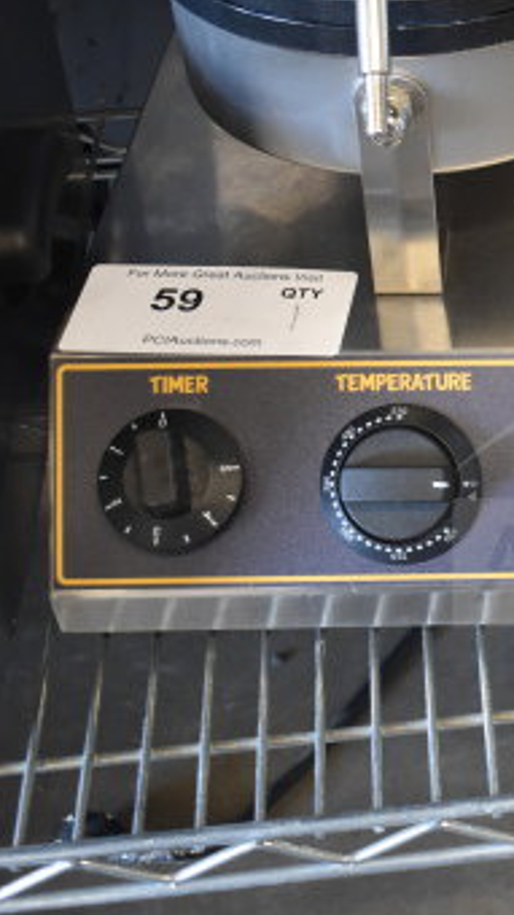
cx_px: 754
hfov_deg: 16.9
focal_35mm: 65
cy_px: 413
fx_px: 1575
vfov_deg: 32.4
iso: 1250
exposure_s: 1/40
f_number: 3.8
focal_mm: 23
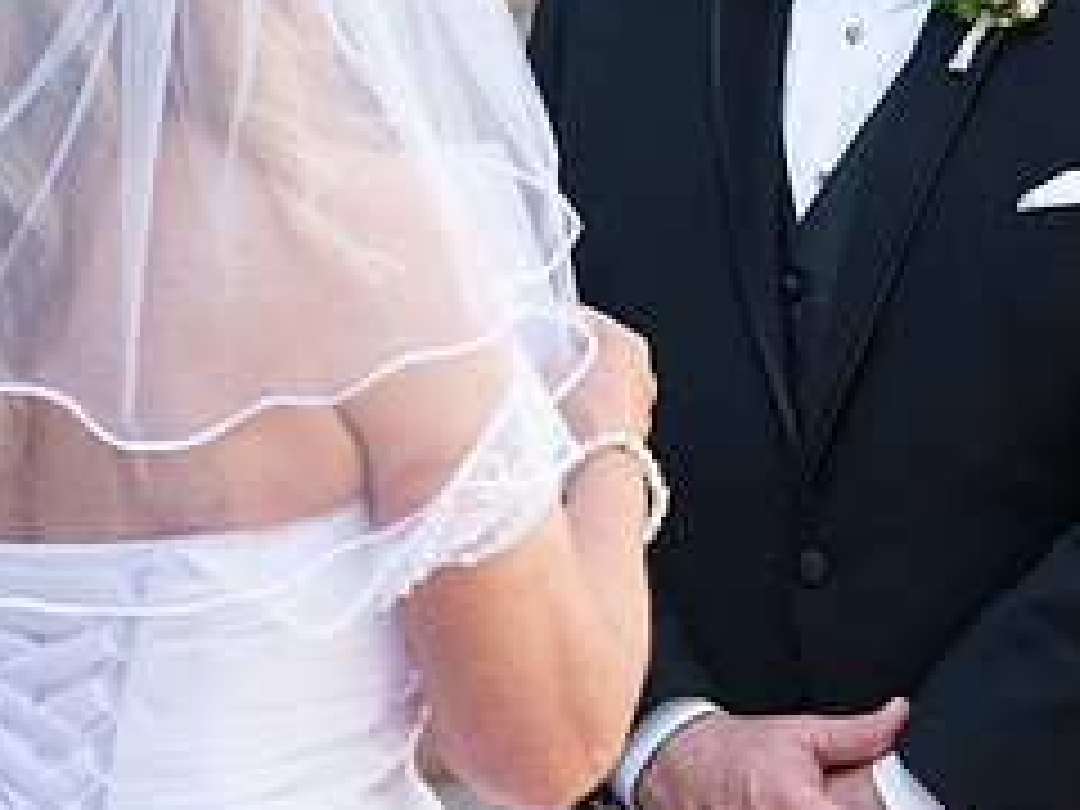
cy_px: 92
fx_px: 9797
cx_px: 342
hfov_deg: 6.3
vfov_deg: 4.7
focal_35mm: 314
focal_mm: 135
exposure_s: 1/640
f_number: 5.6
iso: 1250
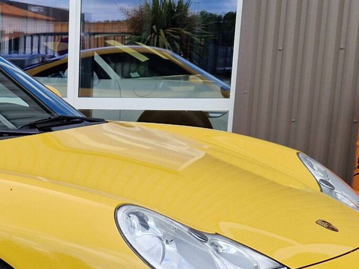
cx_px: 1
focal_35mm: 86
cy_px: 314
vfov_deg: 16.5
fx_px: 891
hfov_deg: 21.9
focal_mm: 5.4
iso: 50
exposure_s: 1/478
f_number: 1.8
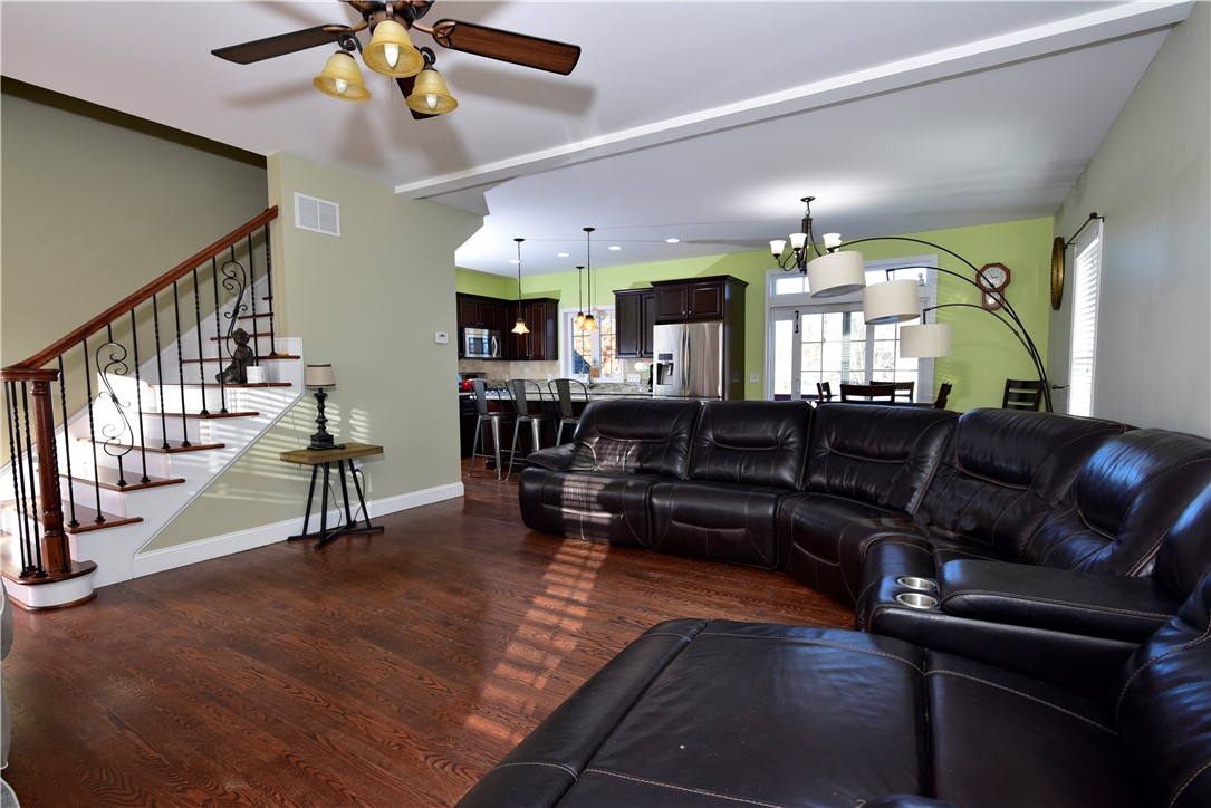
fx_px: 606
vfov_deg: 67.4
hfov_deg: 90.0
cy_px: 404
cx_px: 606
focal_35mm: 18
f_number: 8
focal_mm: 18
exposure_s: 1/60
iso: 400
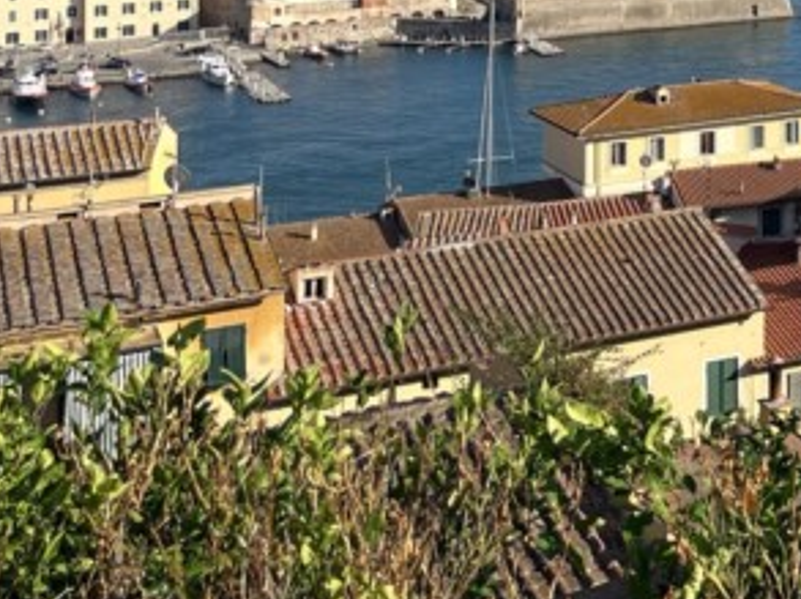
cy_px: -261
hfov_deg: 21.5
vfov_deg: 16.9
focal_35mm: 80
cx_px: 1110
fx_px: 1849
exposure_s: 1/3215
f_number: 1.6
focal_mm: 5.1
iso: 50
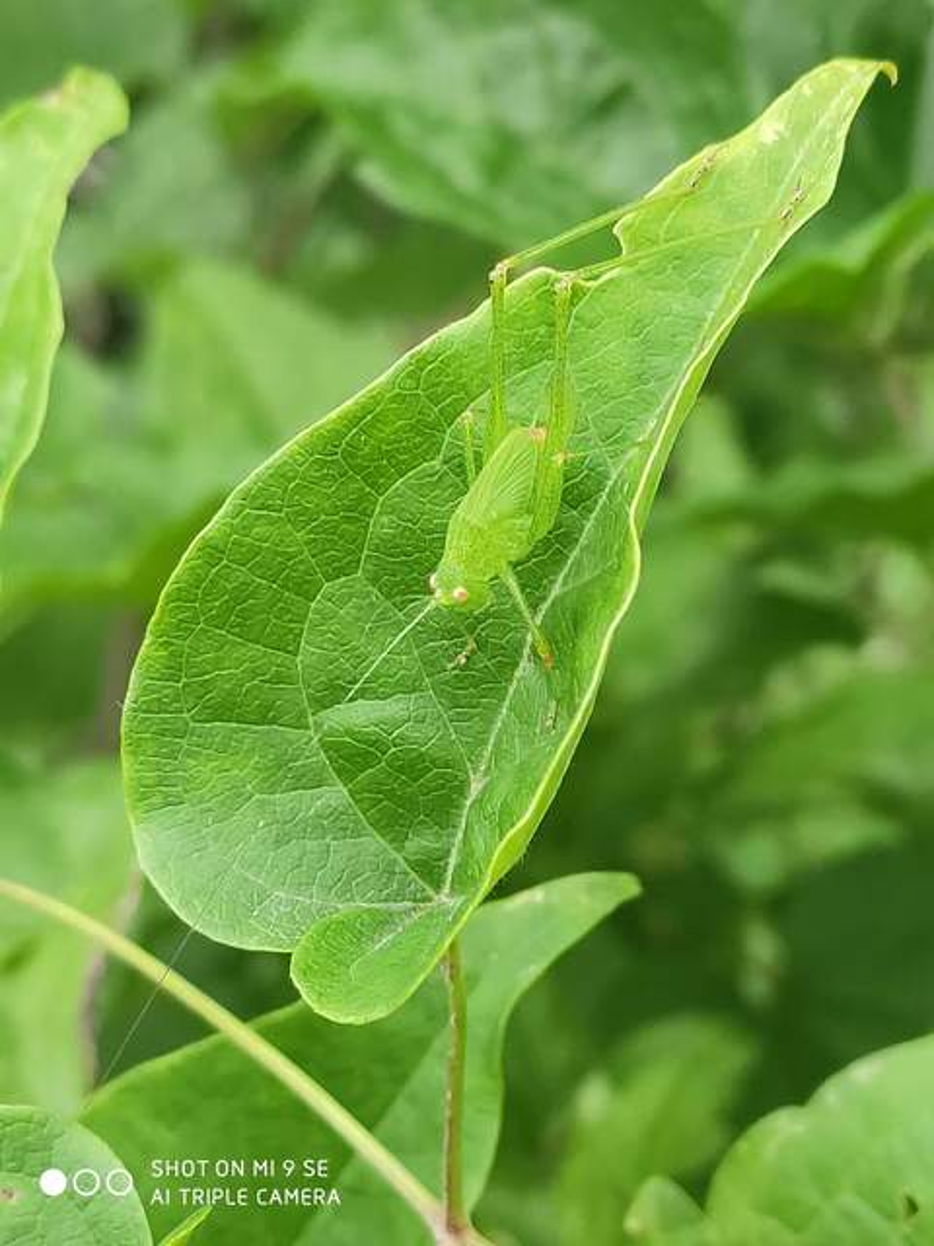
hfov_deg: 53.1
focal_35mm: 26
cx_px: 467
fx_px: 935
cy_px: 623
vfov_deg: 67.3
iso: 394
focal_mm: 4.77
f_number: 1.75
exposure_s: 1/120
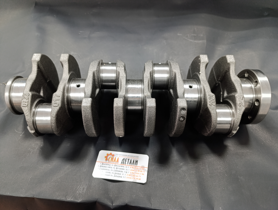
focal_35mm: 23
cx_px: 139
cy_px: 105
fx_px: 185
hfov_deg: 73.8
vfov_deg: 59.0
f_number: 1.6
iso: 1250
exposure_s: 1/50
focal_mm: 6.14
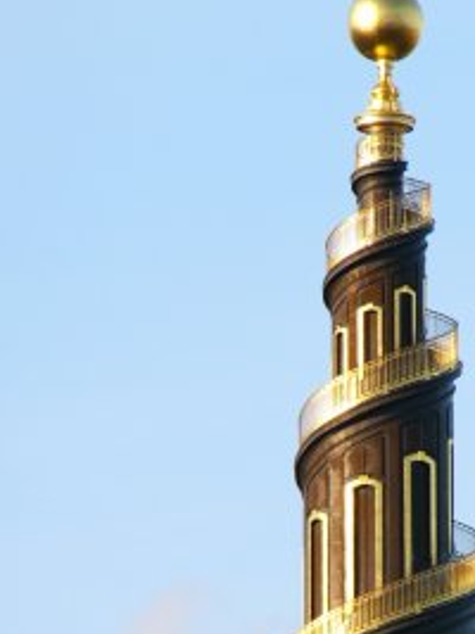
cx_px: 408
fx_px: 10199
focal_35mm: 557
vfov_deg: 3.6
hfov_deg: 2.7
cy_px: 399
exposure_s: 1/250
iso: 50
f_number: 4
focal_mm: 51.6
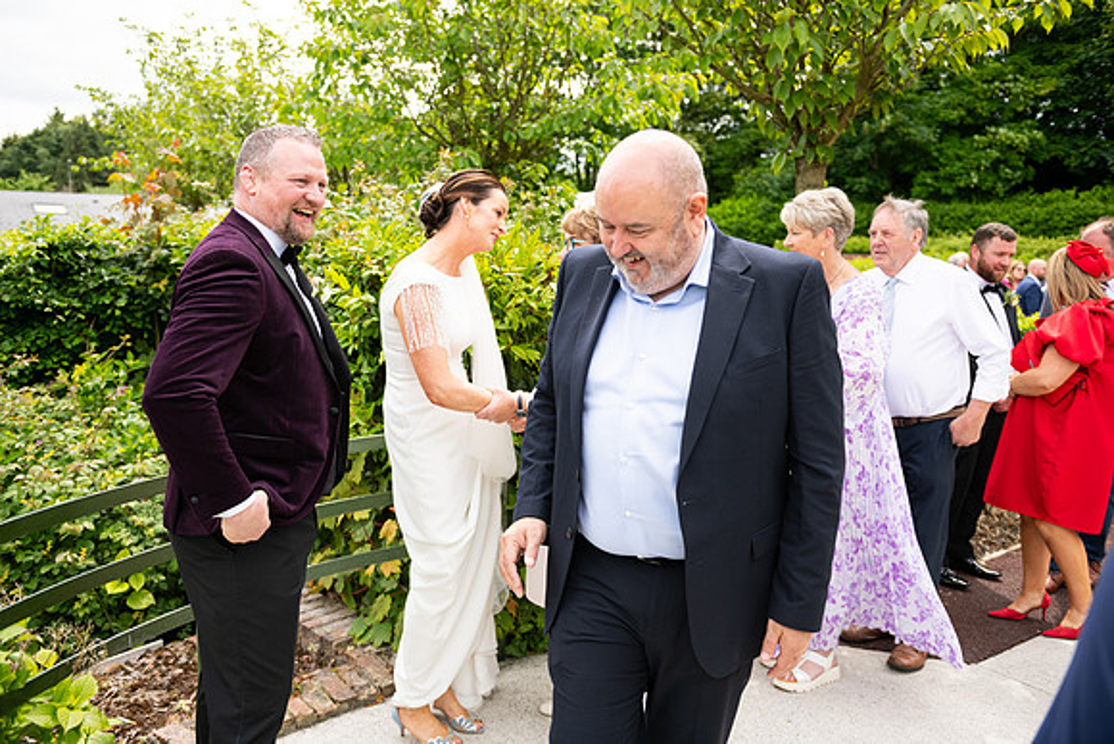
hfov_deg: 63.6
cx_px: 557
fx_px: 898
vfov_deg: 45.0
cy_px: 372
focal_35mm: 29
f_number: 3.5
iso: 250
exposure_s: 1/1600
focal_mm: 29
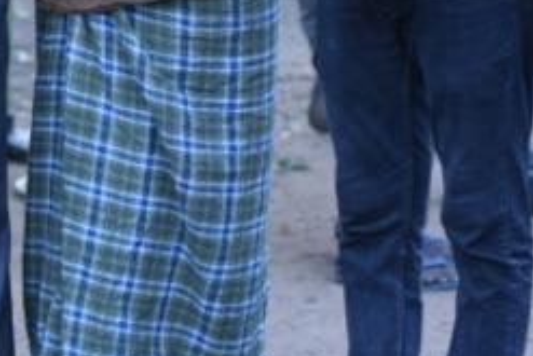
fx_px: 3777
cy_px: -55
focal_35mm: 255
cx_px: 88
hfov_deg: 8.1
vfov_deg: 5.4
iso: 800
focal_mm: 70
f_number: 3.2
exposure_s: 1/100
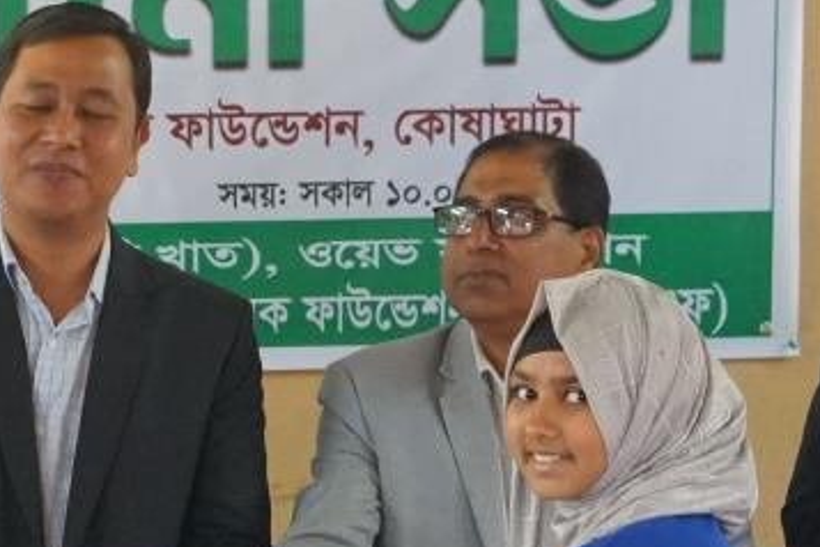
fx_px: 4897
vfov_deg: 6.4
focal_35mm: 215
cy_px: 631
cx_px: -301
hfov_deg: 9.4
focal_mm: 50
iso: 6400
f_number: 4
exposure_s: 1/160
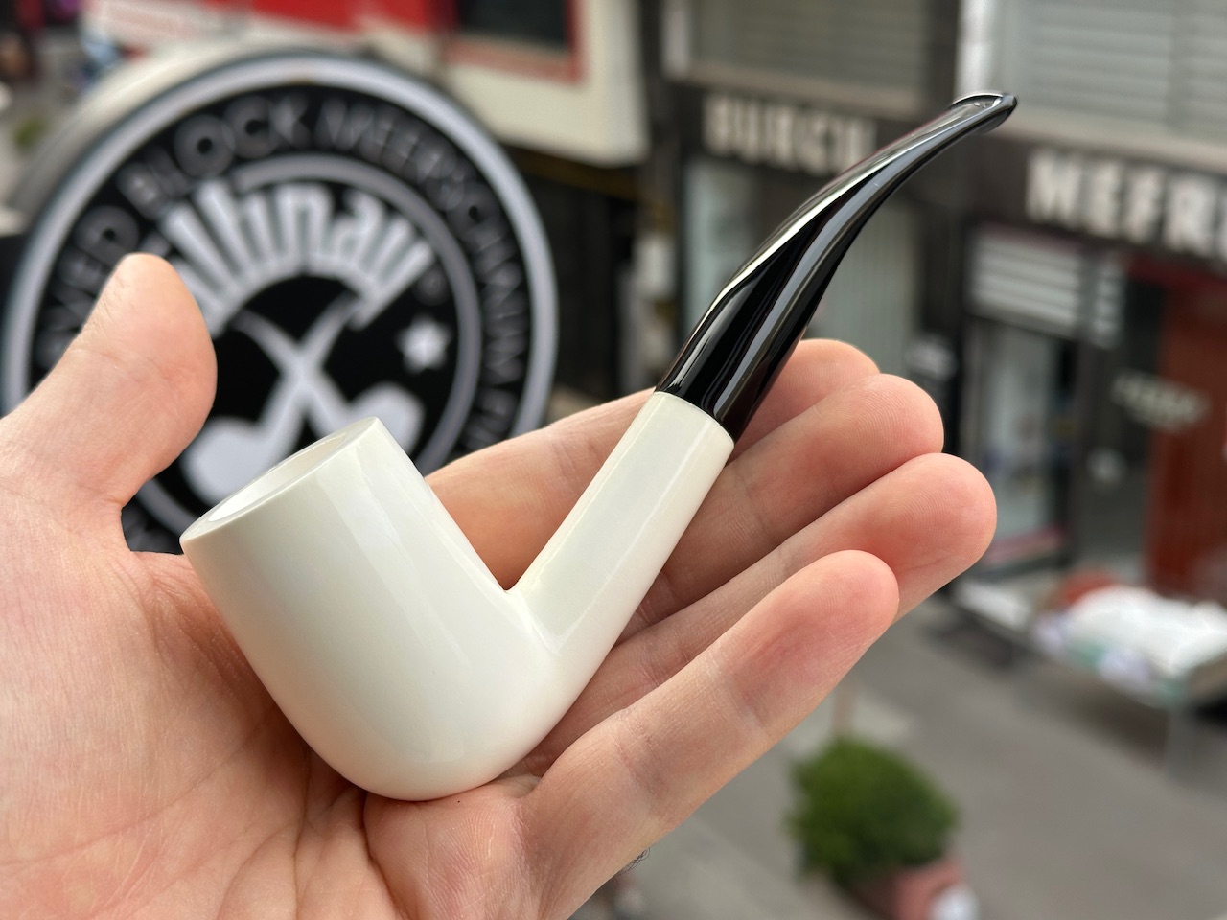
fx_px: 1701
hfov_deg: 39.7
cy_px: 460
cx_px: 614
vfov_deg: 30.3
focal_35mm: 48
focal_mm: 6.86
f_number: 1.78
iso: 64
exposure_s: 1/634
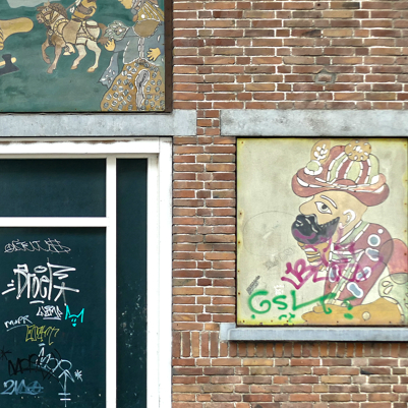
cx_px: -3
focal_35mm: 76
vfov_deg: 22.7
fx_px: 1013
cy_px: 161
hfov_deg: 21.9
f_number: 3.1
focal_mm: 12.9
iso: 125
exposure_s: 1/80
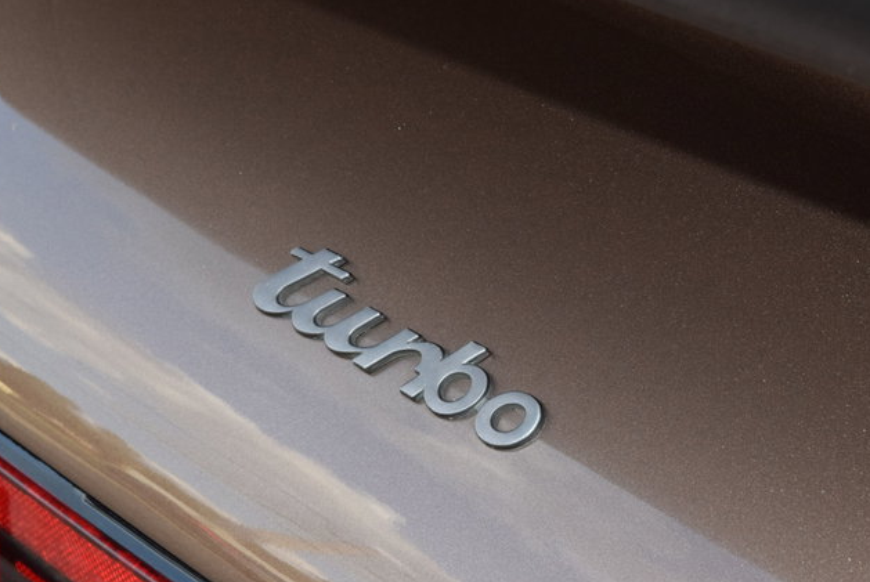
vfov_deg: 13.6
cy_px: 297
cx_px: 399
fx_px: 2434
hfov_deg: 20.3
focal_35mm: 101
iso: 640
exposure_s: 1/160
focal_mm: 55
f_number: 16
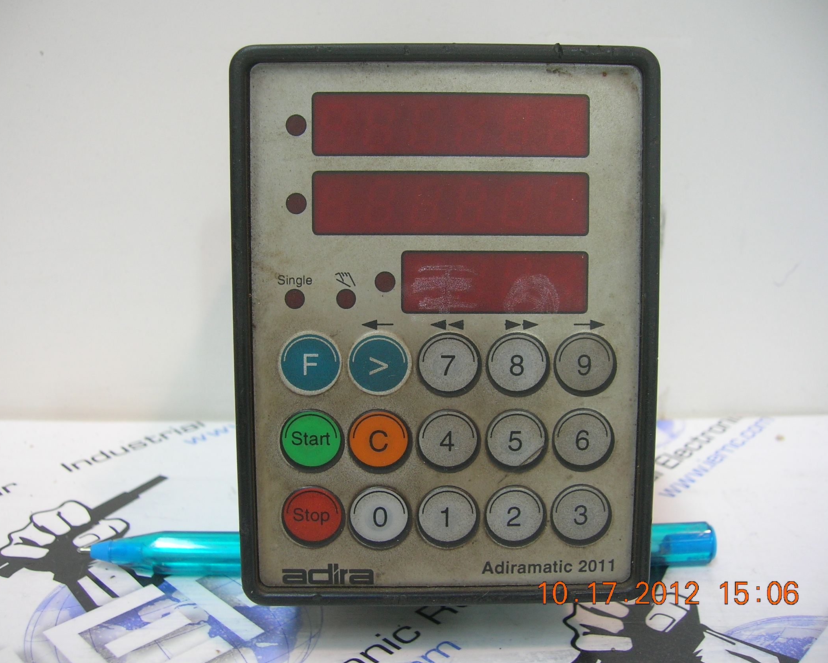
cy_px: 327
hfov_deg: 50.3
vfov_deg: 41.2
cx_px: 406
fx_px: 882
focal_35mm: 36
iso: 65
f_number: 2.9
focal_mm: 5.7
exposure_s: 1/4.2
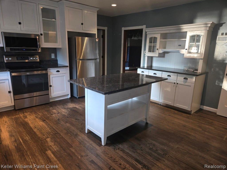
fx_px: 151
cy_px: 85
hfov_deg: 73.9
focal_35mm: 23
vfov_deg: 58.9
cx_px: 114
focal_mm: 5.4
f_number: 1.8
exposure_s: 1/40
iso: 125
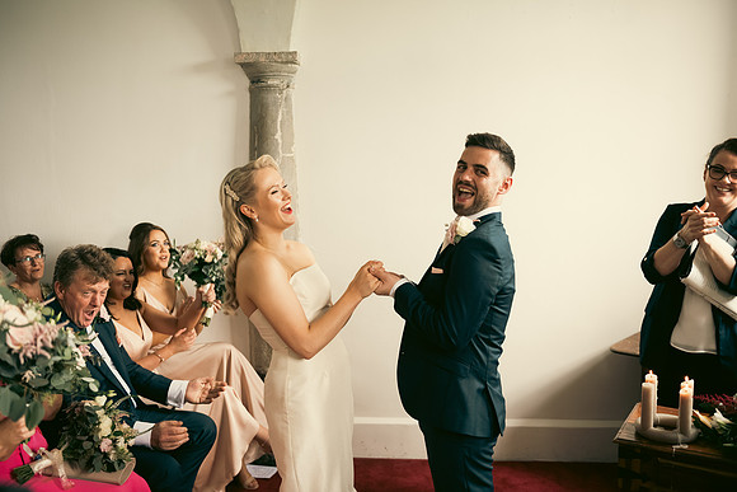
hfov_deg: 54.4
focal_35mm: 35
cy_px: 246
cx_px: 368
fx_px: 717
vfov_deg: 37.9
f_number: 3.5
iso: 800
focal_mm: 35
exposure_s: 1/160
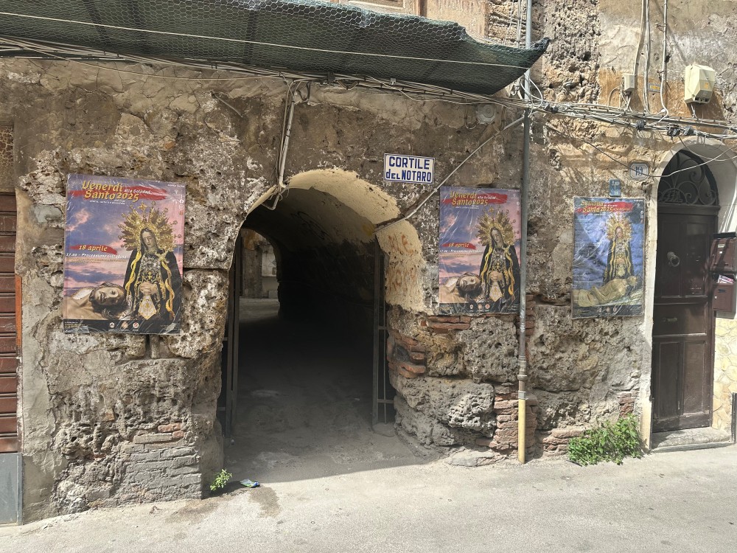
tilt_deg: -2.1
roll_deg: -0.8
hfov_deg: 71.6
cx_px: 368
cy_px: 276
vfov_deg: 56.8
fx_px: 511
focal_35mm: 24
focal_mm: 6.86
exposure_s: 1/1040
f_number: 1.78
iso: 80
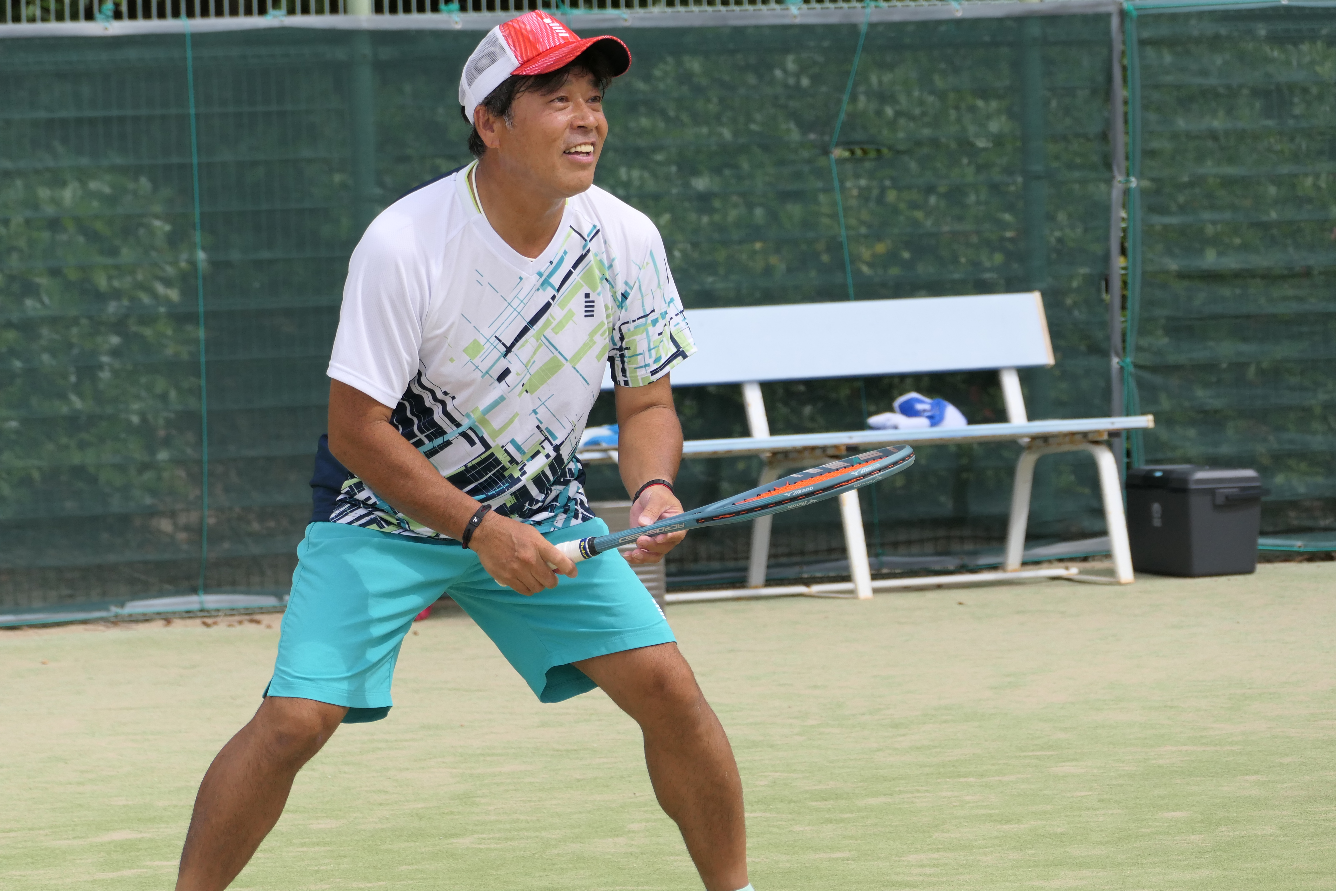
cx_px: 668
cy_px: 446
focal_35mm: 230
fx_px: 8535
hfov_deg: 9.0
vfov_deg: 6.0
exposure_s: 1/3200
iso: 400
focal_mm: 84.07
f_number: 4
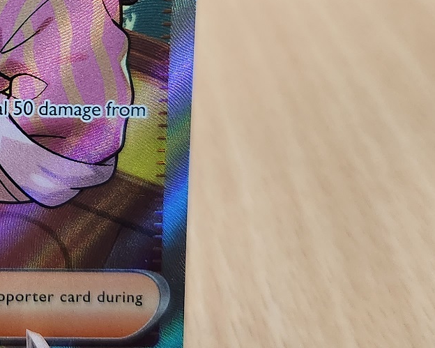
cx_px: -98
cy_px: 35
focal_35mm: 72
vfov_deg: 20.8
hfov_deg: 23.9
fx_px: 927
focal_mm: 5.4
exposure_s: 1/120
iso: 500
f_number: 1.8
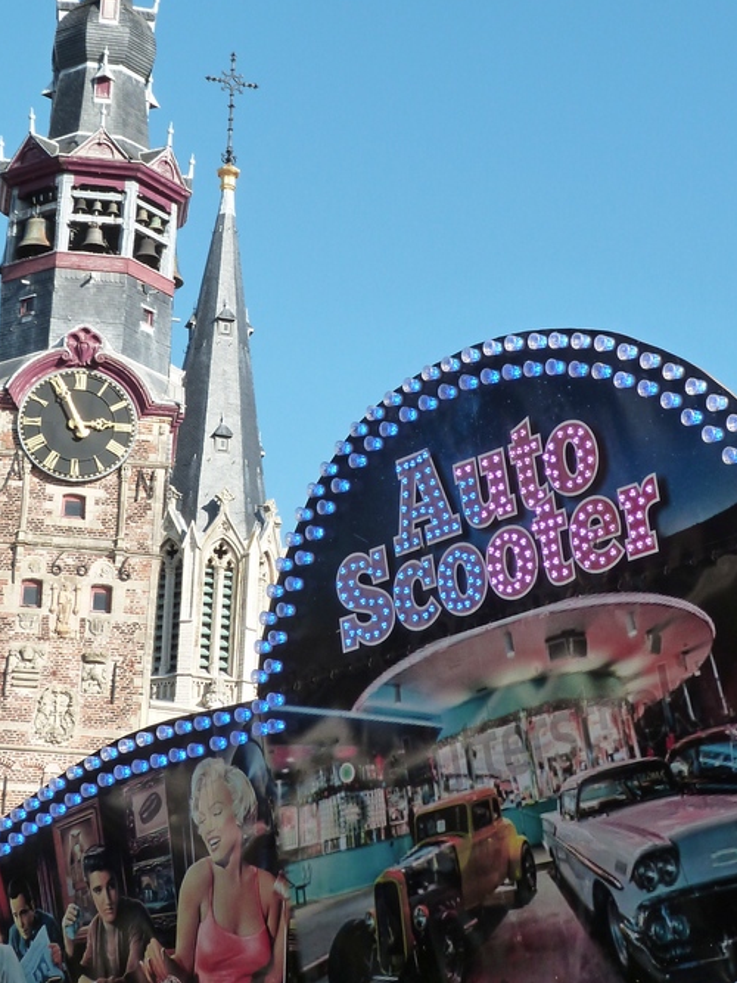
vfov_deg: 18.7
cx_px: 397
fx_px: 2982
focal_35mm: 105
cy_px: 423
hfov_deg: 14.1
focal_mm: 12.6
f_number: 5.6
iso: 160
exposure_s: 1/250
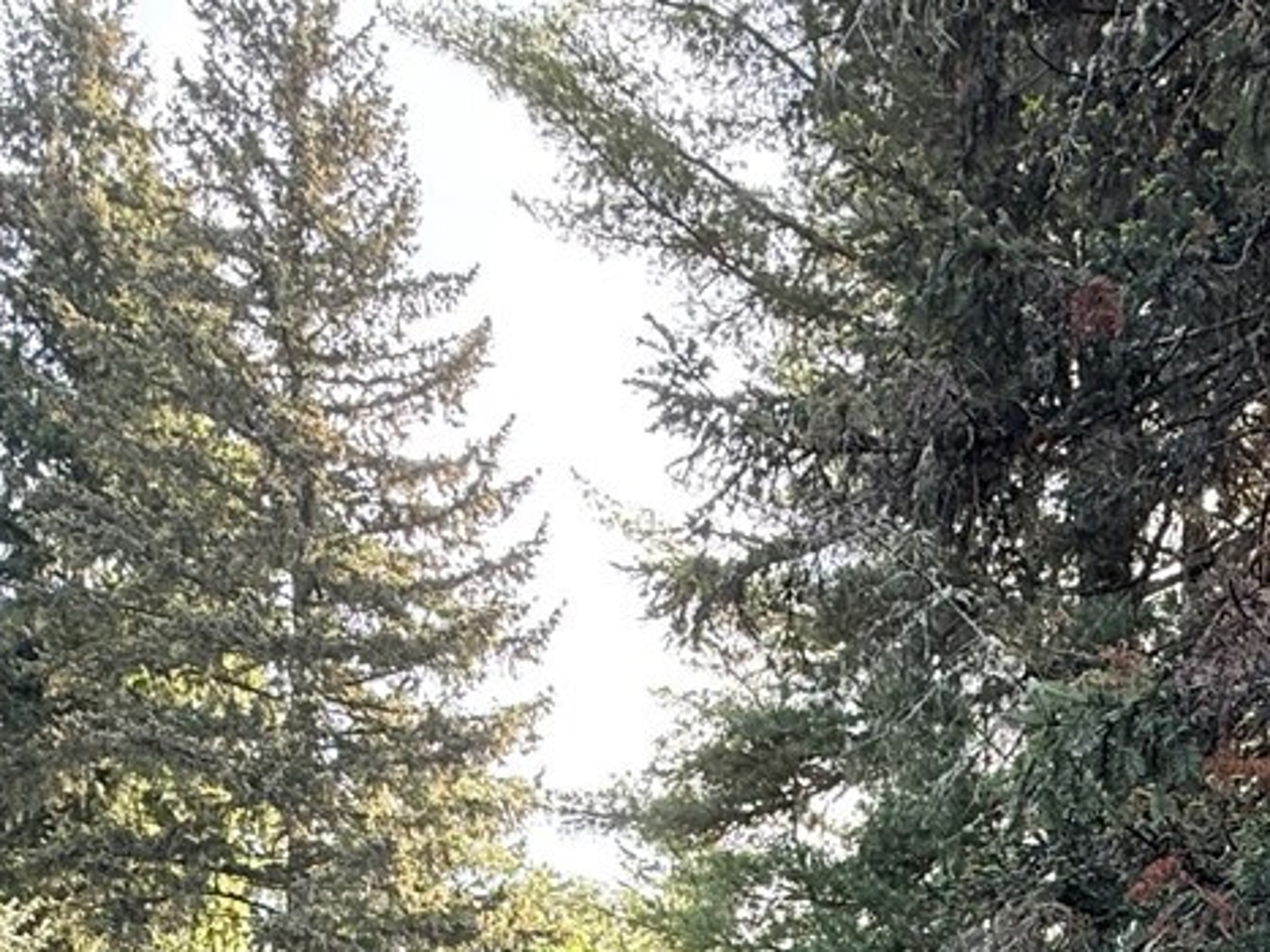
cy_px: 1545
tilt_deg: -1.8
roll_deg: +0.8
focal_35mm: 48
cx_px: 925
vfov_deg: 22.7
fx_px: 1761
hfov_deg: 38.8
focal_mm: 2.22
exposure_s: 1/99
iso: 64
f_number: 2.2
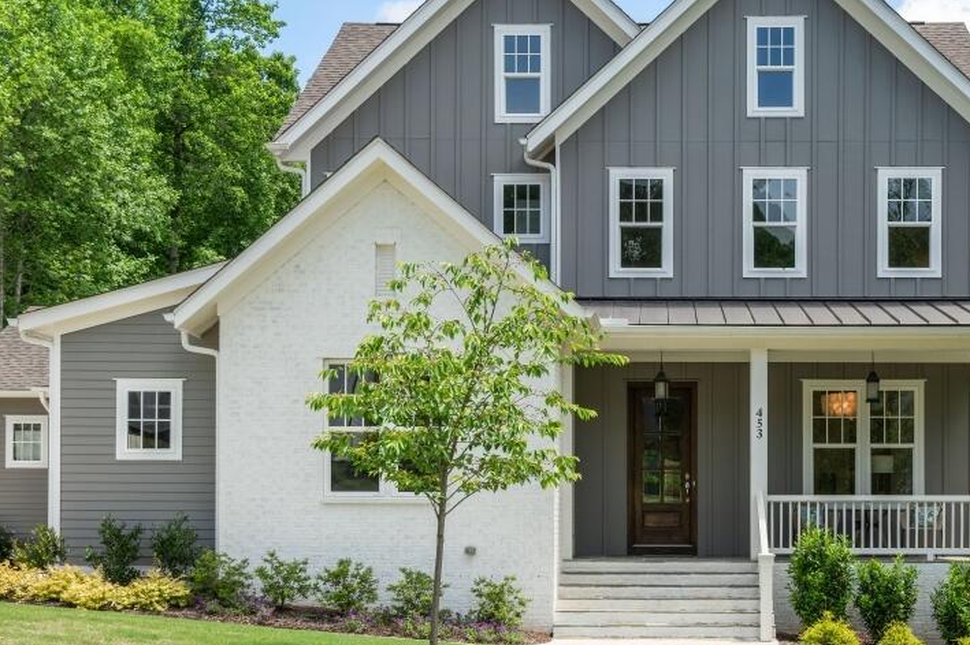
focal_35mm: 56
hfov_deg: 35.3
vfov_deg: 24.2
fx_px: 1508
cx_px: 655
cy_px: 341
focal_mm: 31
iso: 320
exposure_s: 1/400
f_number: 8
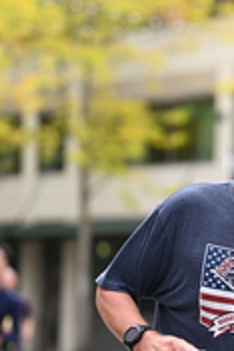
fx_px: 3175
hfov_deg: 4.2
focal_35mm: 325
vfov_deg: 6.3
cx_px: 275
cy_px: 261
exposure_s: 1/2000
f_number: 2.8
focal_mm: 104
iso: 640
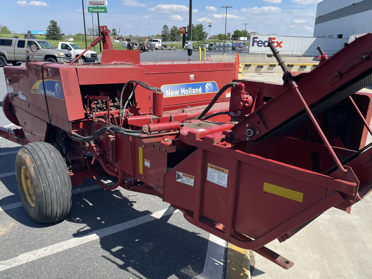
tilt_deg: -19.5
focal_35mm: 31
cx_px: 194
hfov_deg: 58.3
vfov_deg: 45.3
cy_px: 160
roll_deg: -1.2
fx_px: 333
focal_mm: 4.2
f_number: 1.6
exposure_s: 1/2747
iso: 32
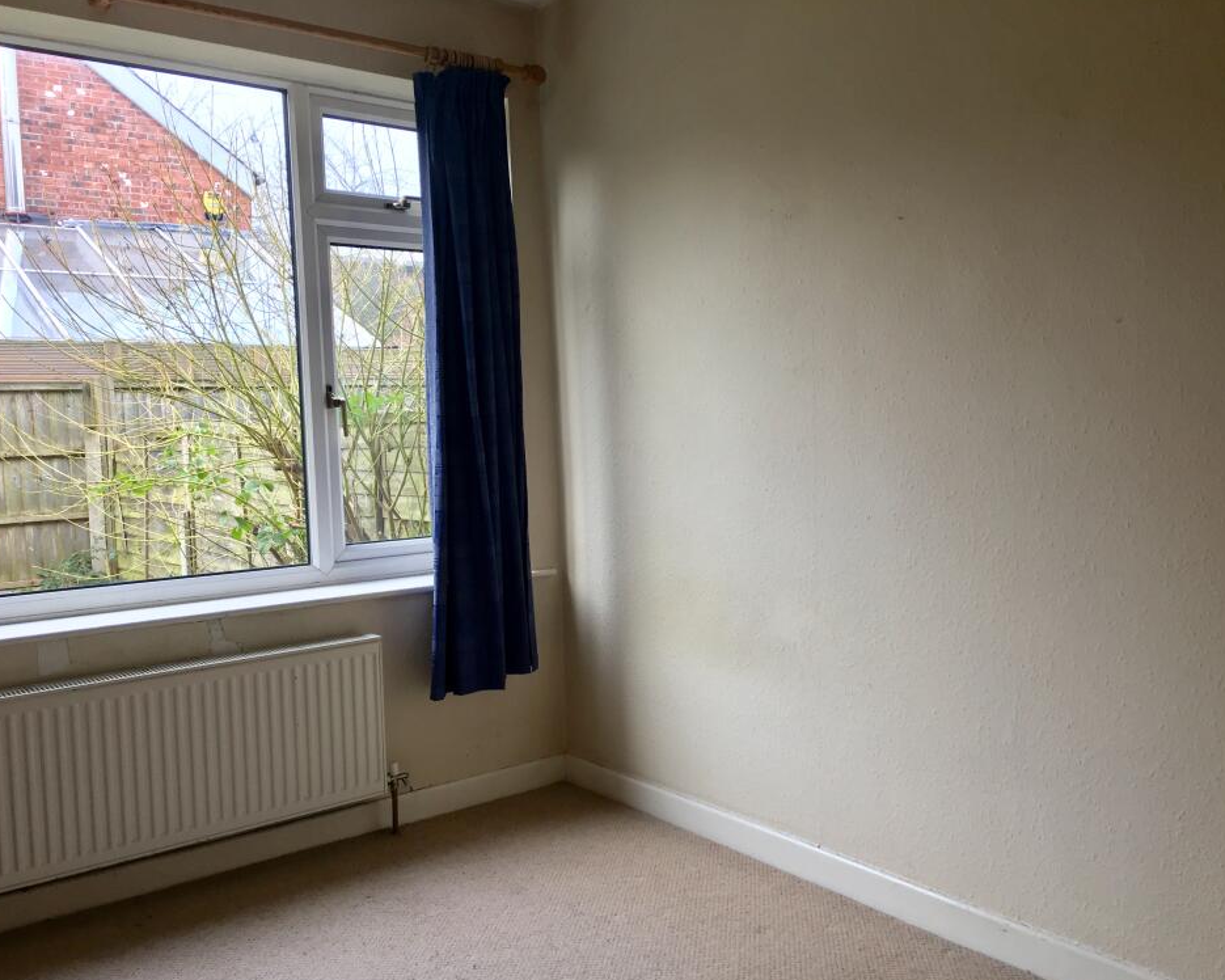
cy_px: 497
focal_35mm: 31
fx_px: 1124
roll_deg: +1.5
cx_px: 655
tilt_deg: -6.8
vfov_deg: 47.1
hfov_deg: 57.1
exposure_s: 1/100
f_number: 2.2
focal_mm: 4.15
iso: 40
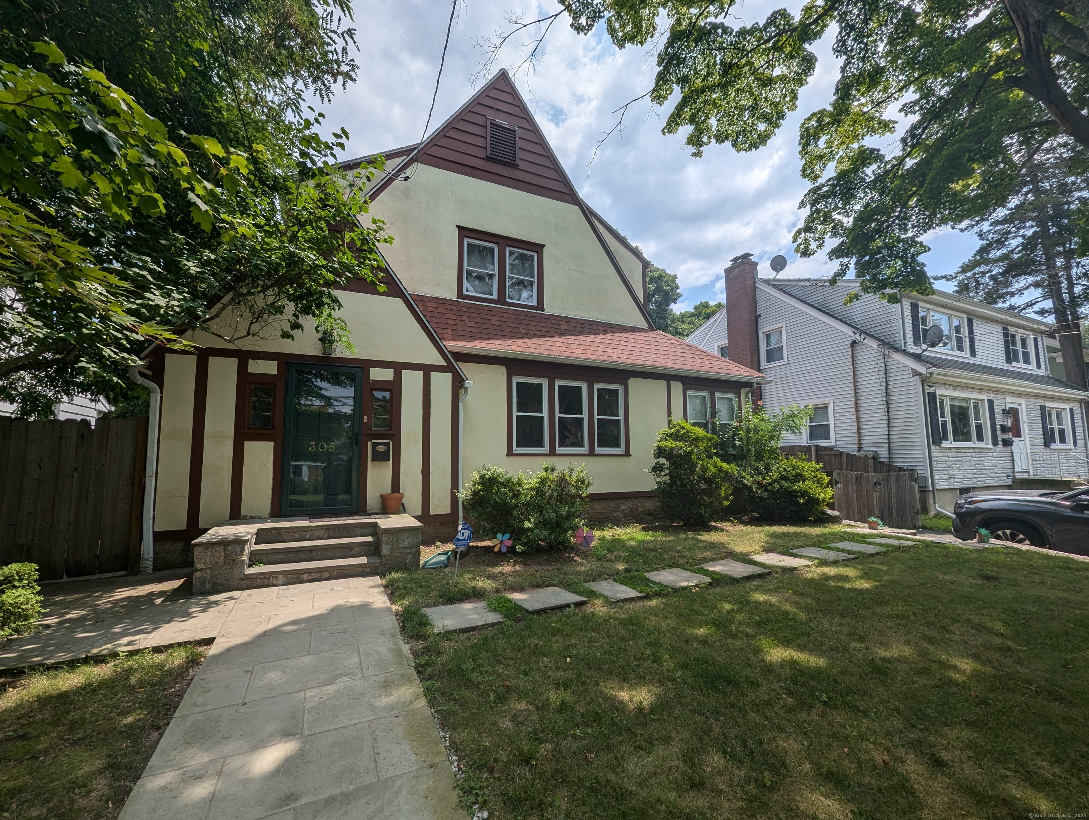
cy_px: 410
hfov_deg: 106.1
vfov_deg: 90.1
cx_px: 544
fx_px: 410
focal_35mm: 13
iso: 48
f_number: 2.2
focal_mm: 1.95
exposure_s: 1/2817
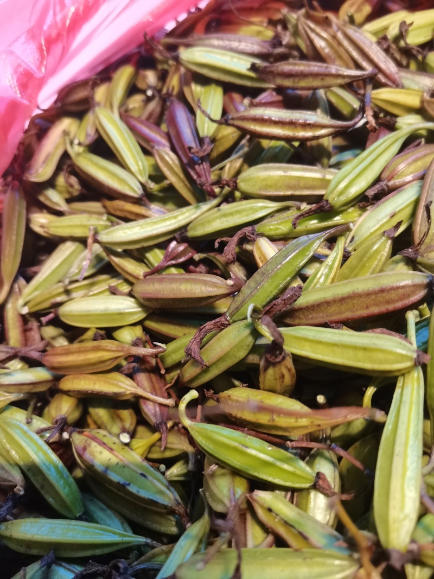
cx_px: 217
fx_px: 451
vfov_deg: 65.3
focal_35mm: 27
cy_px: 290
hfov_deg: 51.3
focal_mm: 4.94
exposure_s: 1/100
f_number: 1.9
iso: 640
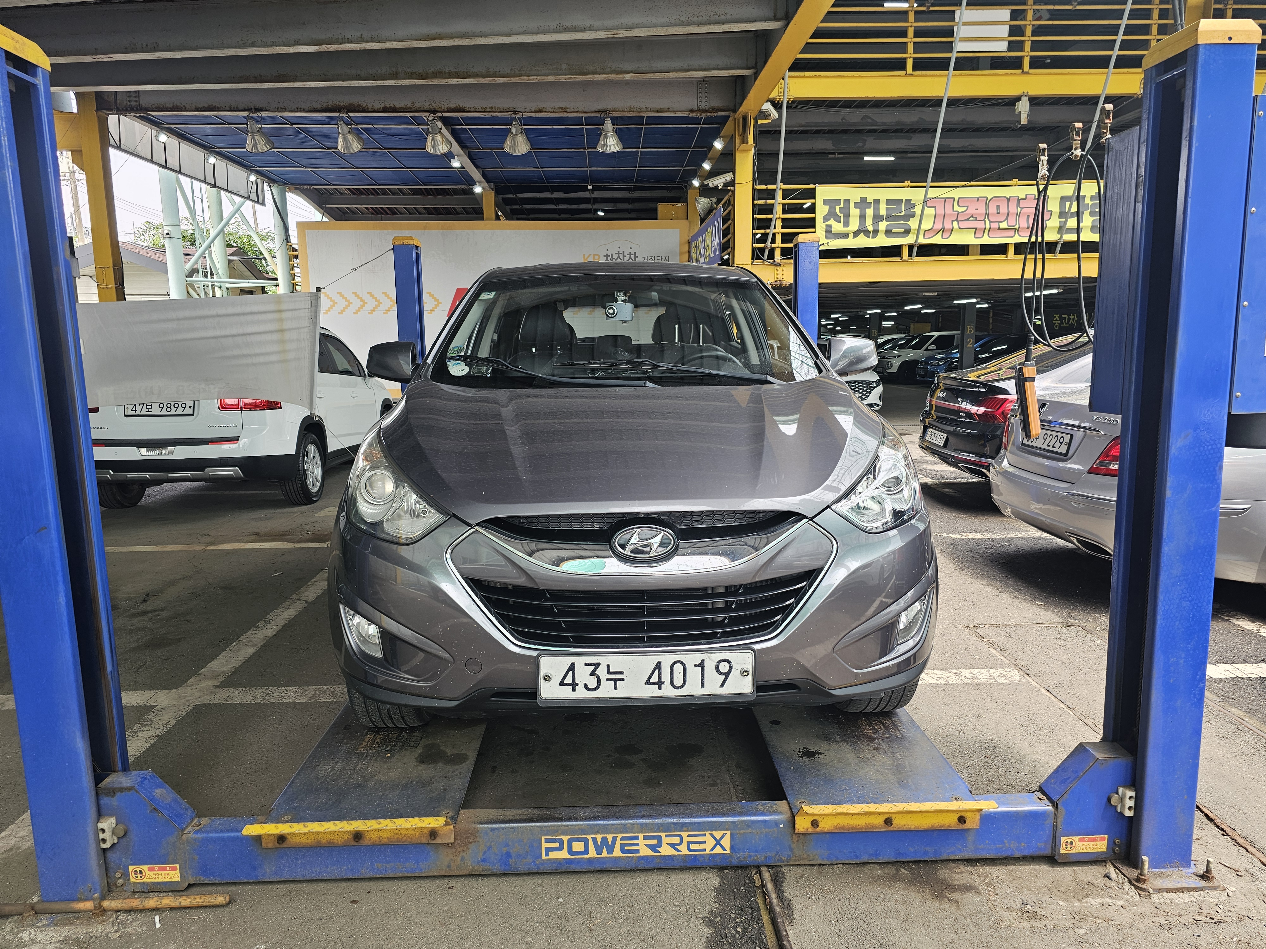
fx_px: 841
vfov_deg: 58.9
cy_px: 474
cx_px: 633
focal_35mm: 23
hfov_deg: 73.9
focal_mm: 6.3
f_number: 1.7
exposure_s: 1/120
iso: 32
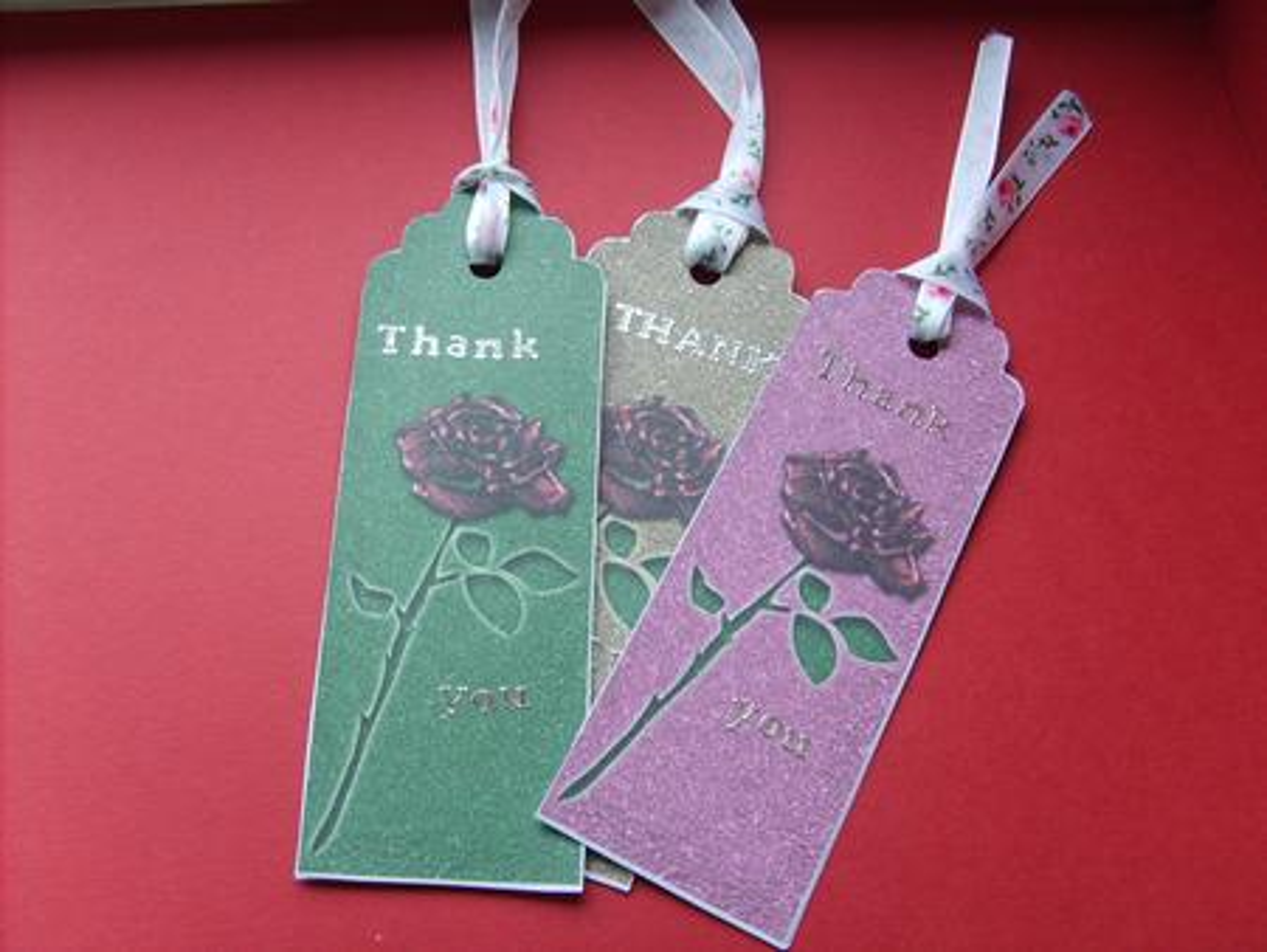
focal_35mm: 35
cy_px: 476
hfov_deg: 52.6
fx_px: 1282
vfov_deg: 40.7
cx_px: 634
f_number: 2.8
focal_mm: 5.8
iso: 50
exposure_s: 1/60
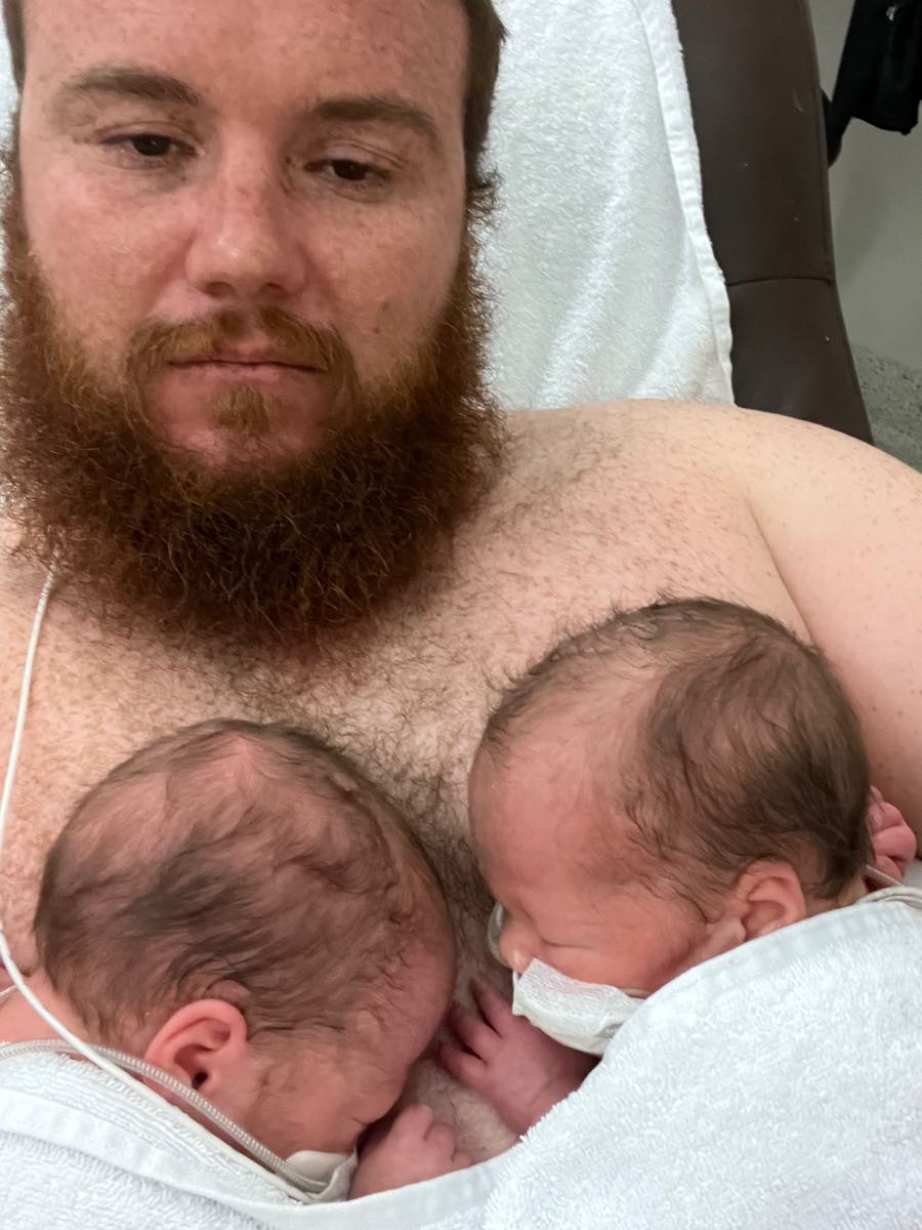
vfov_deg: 60.0
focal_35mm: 30
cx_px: 461
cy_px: 615
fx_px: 1065
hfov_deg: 46.8
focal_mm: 2.71
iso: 1000
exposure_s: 1/15
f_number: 2.2
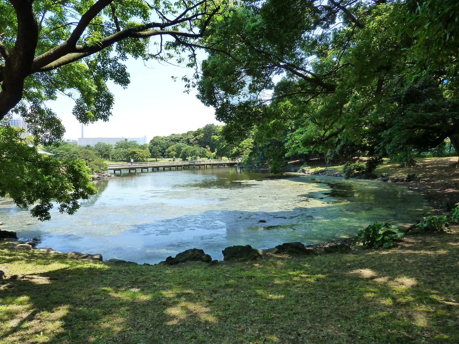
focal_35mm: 25
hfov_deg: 69.4
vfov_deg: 54.9
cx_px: 230
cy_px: 172
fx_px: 331
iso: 200
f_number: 4
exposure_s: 1/200
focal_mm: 4.1
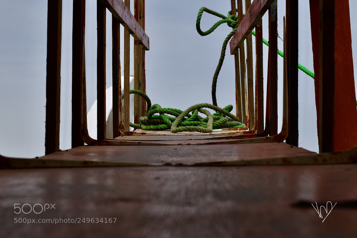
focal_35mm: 68
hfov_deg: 29.9
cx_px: 178
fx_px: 670
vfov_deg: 20.2
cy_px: 119
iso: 400
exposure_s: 1/1250
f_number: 11
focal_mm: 45
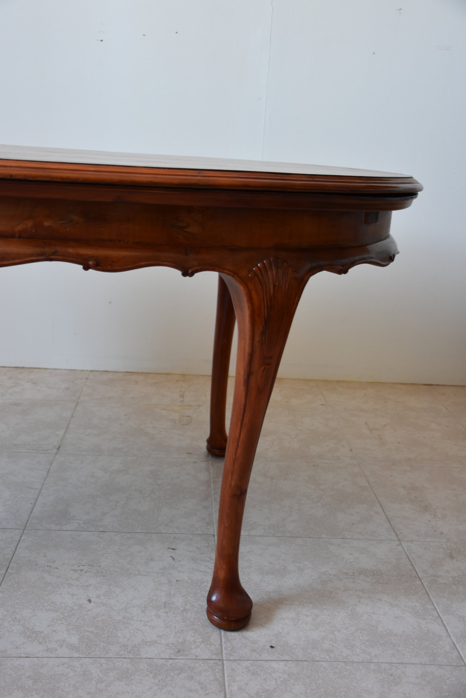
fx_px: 757
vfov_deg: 49.6
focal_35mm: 39
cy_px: 349
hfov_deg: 34.2
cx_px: 233
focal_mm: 26
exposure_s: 1/60
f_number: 4
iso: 800
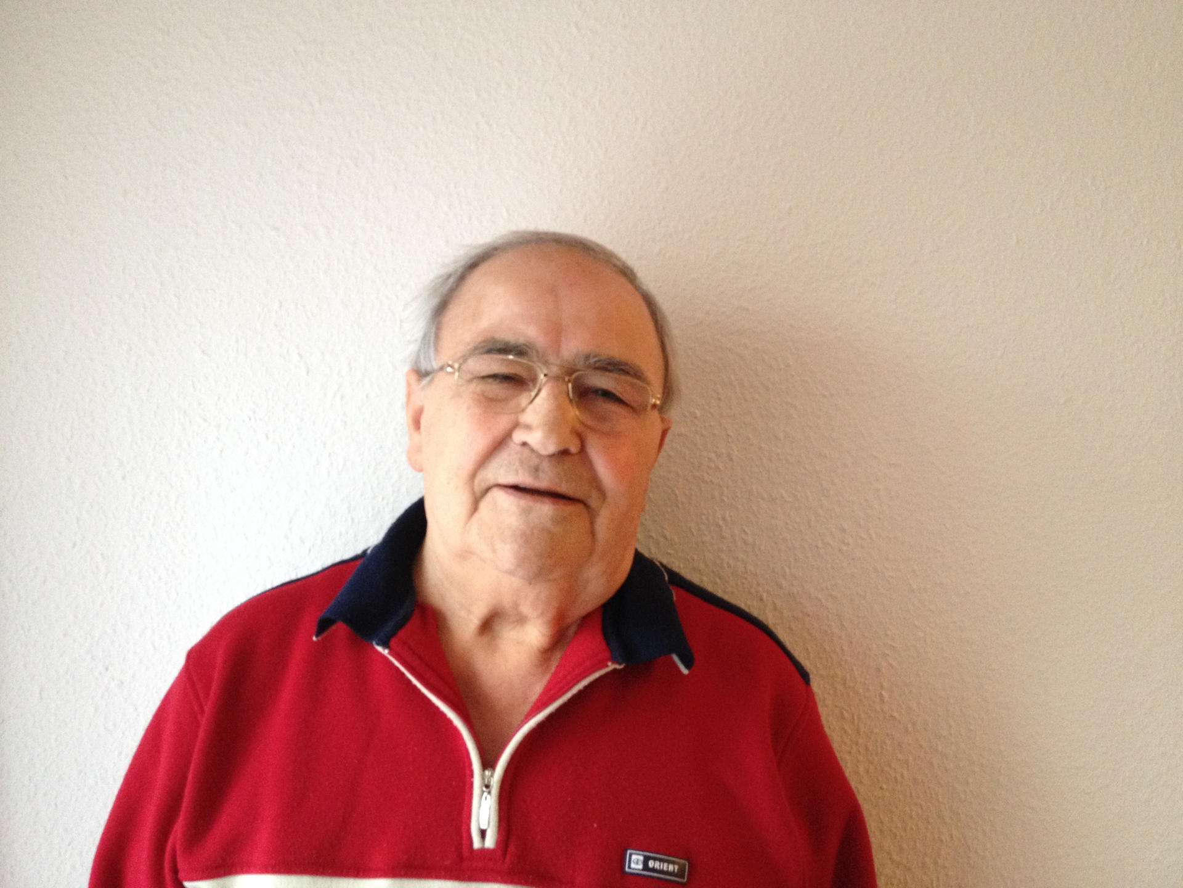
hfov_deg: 52.6
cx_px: 592
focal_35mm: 35
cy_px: 444
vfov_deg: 40.7
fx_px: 1196
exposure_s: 1/20
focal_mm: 4.28
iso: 200
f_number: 2.4
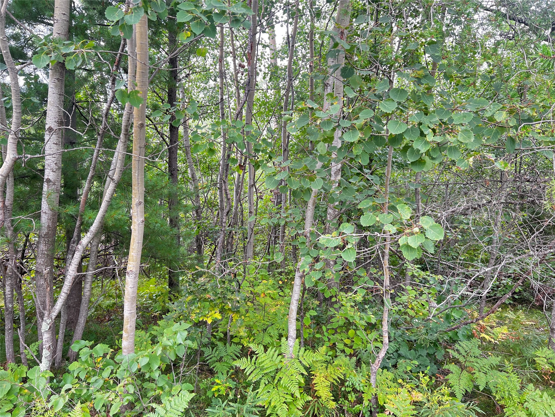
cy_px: 208
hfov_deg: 67.3
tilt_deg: -0.5
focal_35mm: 26
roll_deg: +0.9
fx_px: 417
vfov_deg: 53.1
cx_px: 278
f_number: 1.5
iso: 100
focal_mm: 5.7
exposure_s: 1/121
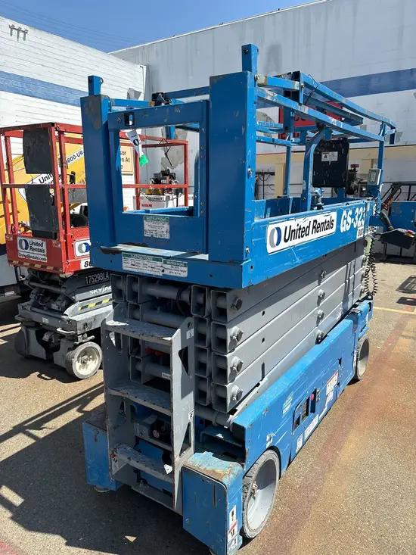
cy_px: 278
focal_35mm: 26
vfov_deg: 67.3
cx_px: 208
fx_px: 416
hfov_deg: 53.1
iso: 50
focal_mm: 5.96
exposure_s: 1/2451
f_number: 1.6
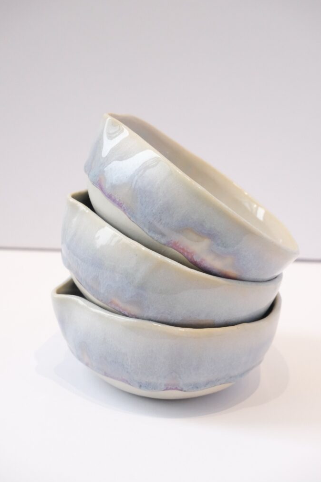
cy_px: 243
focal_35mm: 68
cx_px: 162
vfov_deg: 29.7
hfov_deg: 20.0
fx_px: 909
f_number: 5.6
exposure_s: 1/85
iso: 6400
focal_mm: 44.5
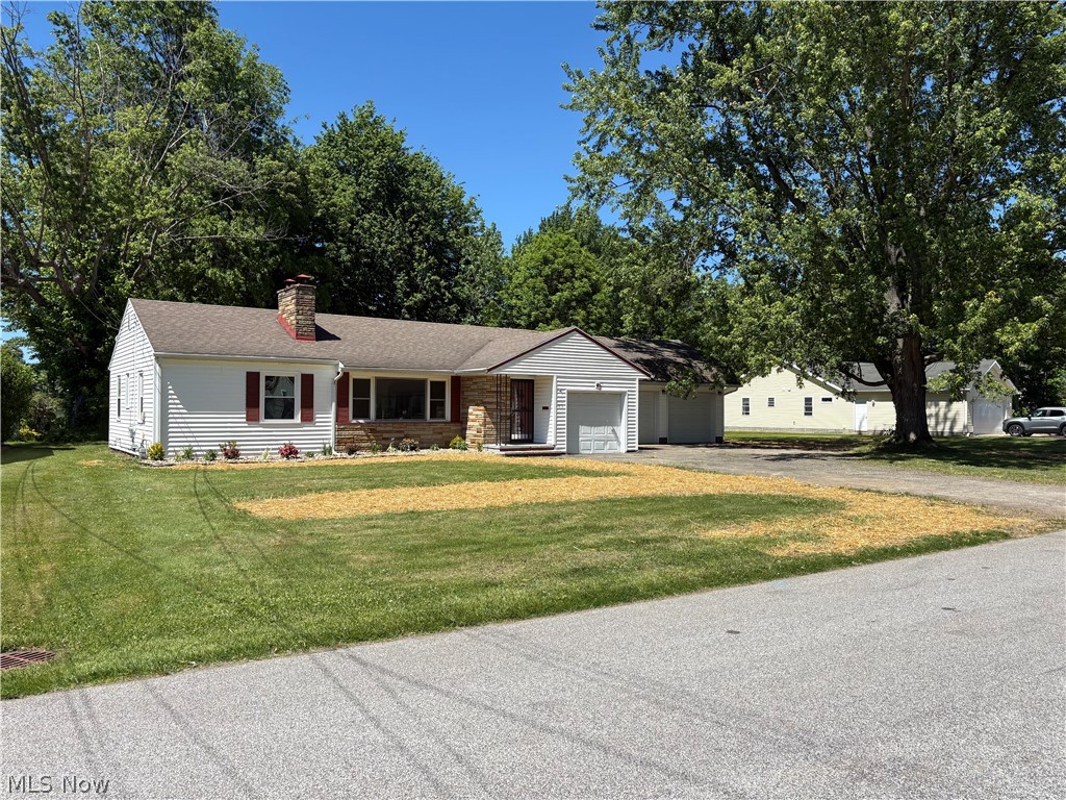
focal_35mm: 26
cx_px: 533
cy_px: 400
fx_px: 801
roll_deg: -0.2
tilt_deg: +1.0
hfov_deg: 67.3
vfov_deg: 53.1
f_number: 1.6
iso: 50
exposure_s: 1/2985
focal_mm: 5.96
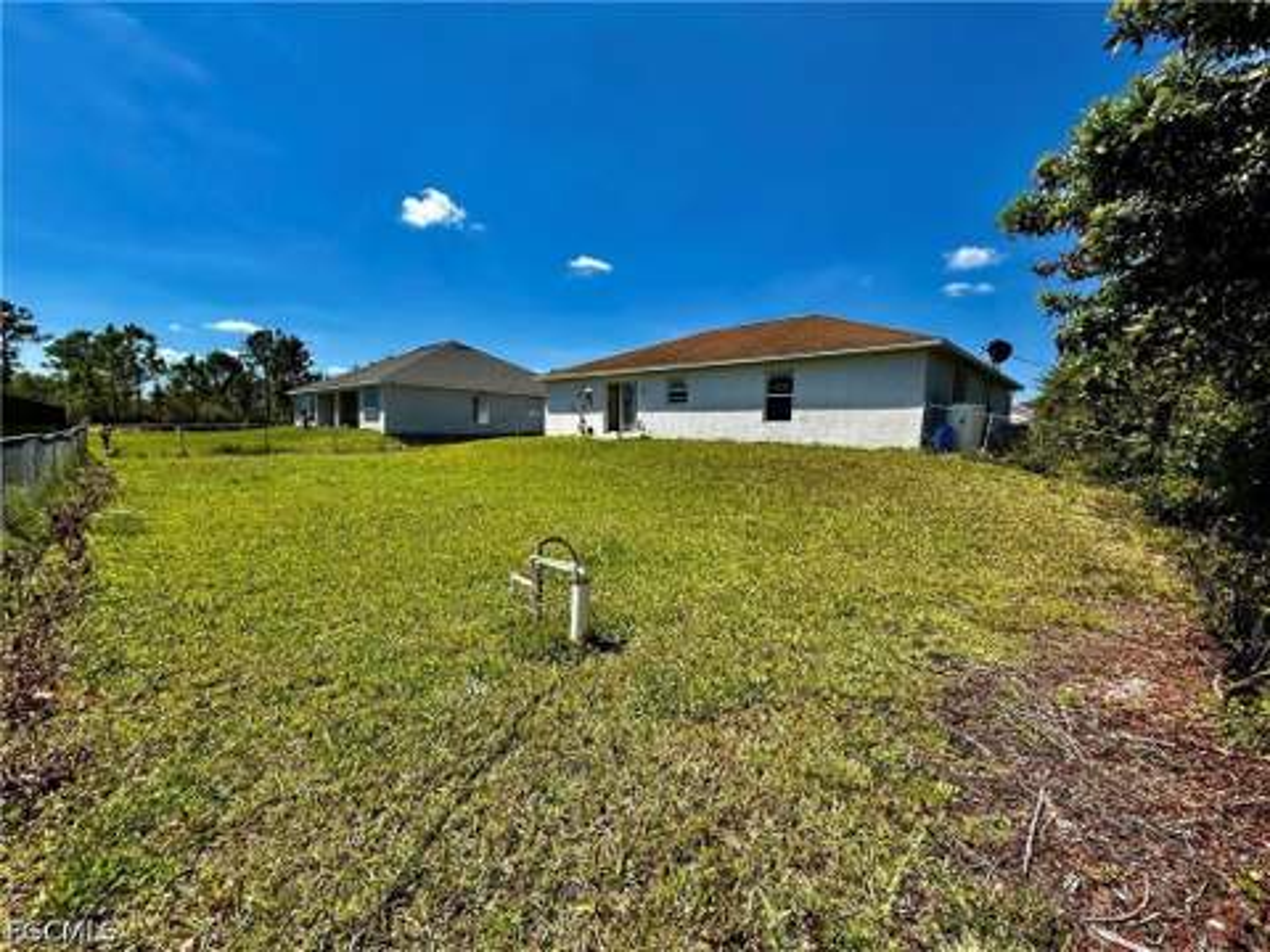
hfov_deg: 102.1
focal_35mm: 14
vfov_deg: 85.7
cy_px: 476
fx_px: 514
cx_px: 635
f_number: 2.2
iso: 50
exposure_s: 1/2024
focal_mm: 2.22
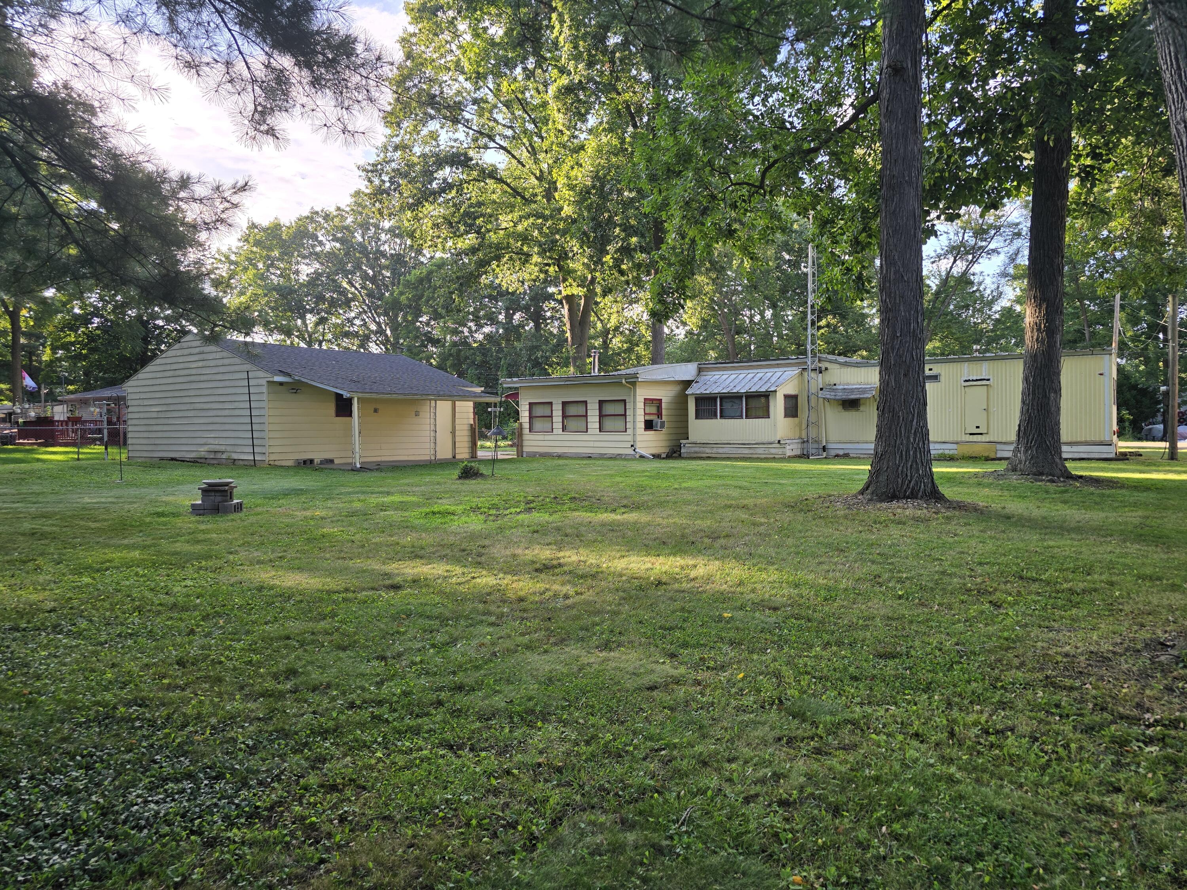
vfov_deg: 58.9
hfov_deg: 73.9
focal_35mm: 23
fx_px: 789
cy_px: 445
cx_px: 594
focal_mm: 6.3
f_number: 1.7
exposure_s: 1/180
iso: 20
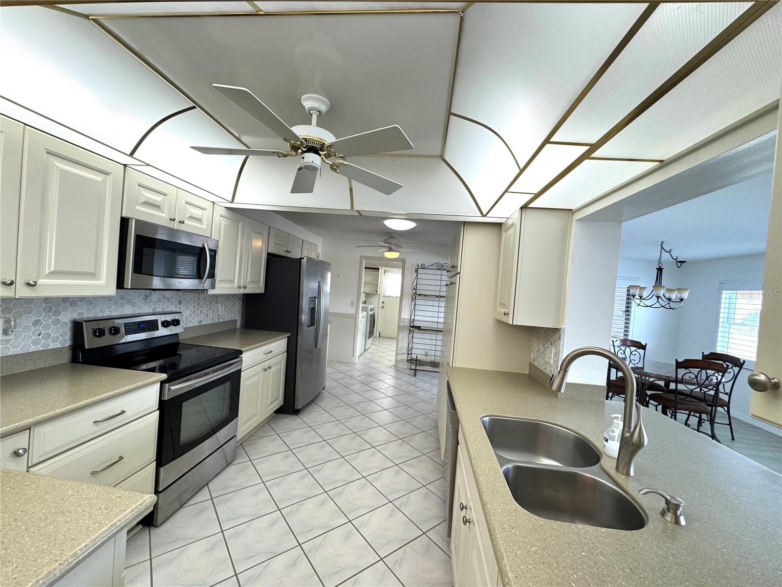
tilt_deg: -1.9
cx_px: 391
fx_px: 316
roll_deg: -4.0
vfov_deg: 85.7
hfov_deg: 102.1
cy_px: 294
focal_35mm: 14
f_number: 2.2
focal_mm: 2.22
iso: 125
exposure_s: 1/120
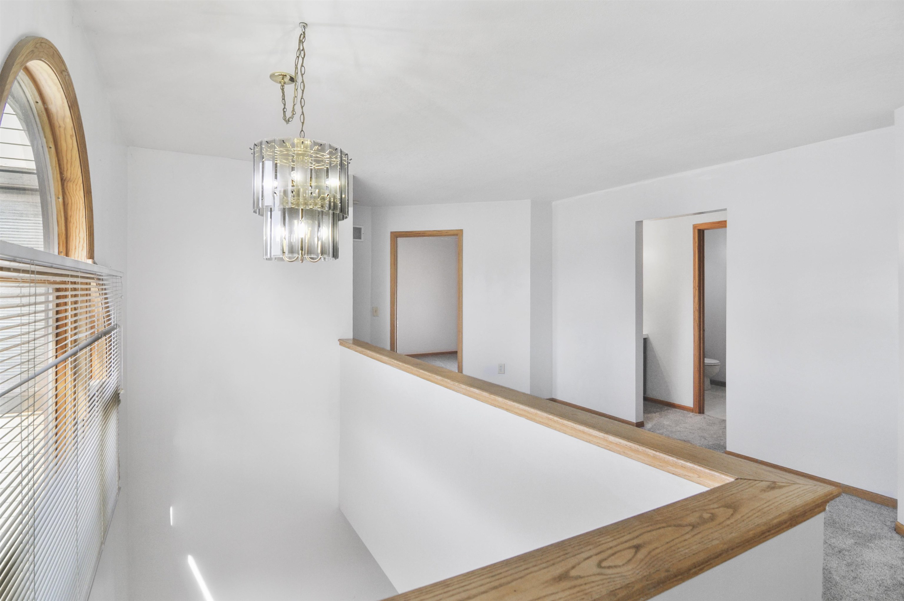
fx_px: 414
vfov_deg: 71.9
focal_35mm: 16
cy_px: 300
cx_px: 452
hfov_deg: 95.1
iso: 400
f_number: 5.6
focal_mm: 11
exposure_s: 1/40
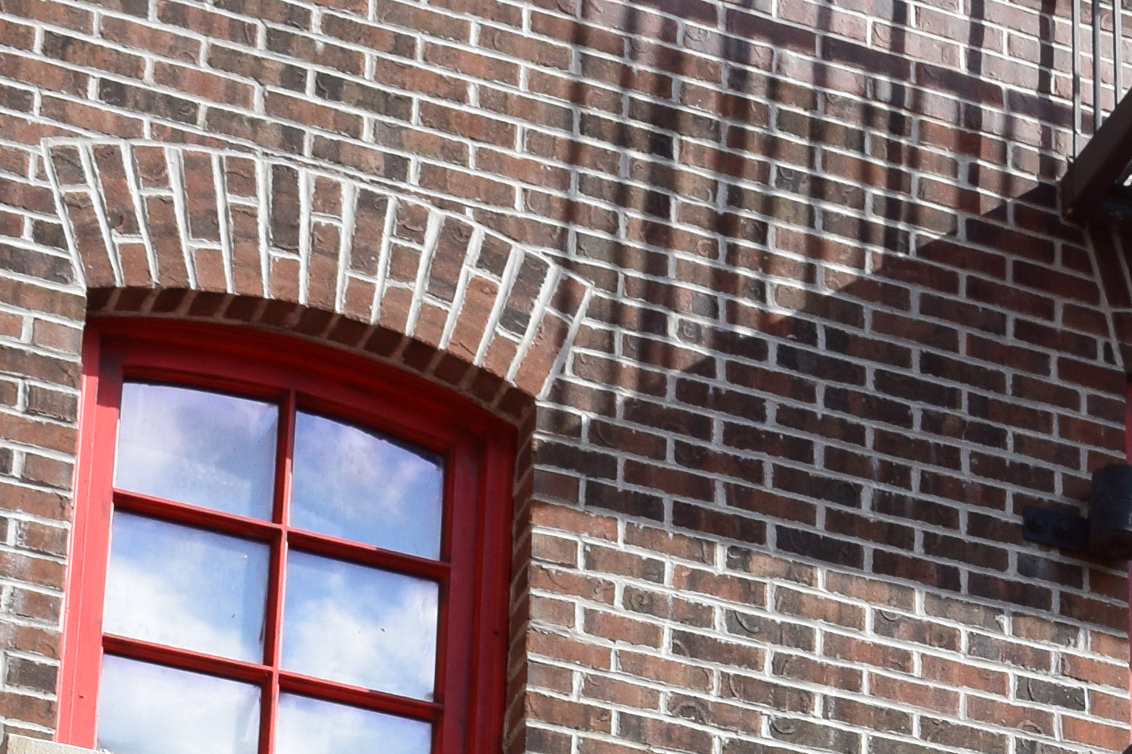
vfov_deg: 8.4
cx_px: 1697
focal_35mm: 154
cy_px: 1581
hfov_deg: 12.7
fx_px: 4842
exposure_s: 1/400
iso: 400
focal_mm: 24
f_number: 11
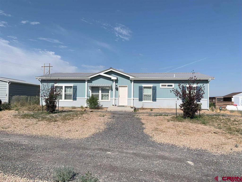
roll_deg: -0.6
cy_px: 91
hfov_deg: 67.3
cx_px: 121
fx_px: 182
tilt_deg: +2.8
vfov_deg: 53.1
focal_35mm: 26
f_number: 1.8
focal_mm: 4.25
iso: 25
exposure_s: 1/3788
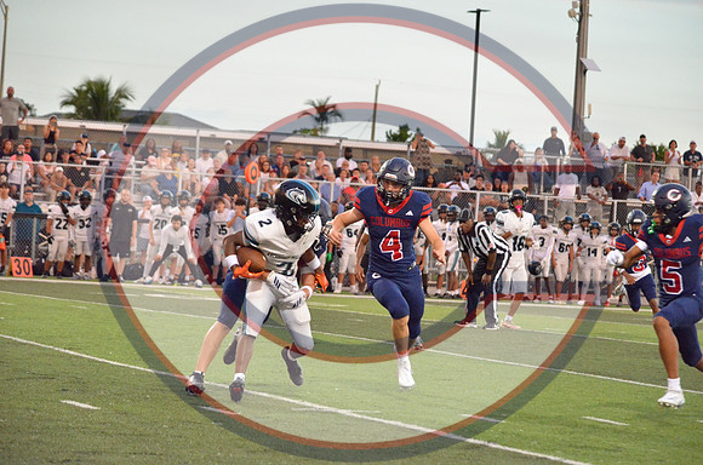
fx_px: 3215
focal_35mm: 165
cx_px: 352
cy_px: 232
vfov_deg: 8.3
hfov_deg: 12.5
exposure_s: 1/500
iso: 5000
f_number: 4.8
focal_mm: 110
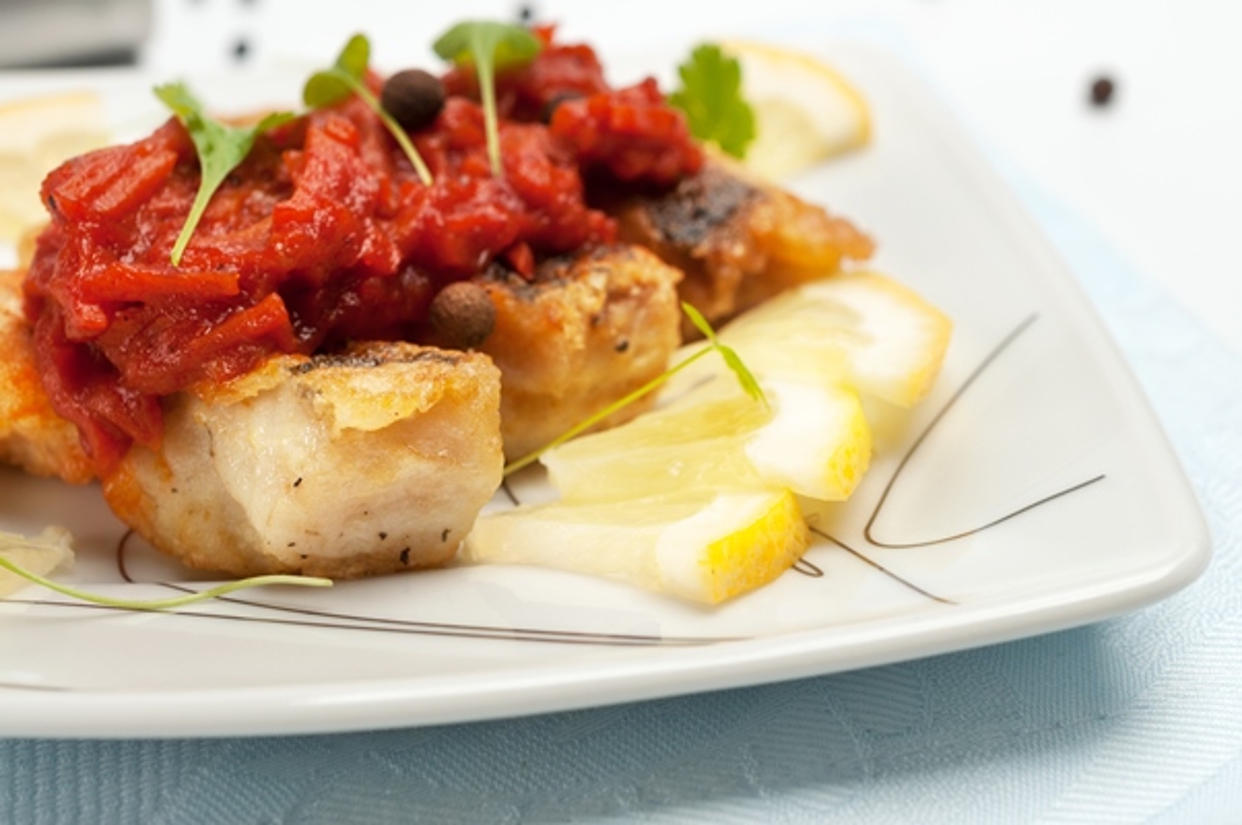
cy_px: 412
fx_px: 2068
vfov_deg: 22.6
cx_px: 621
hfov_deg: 33.4
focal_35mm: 60
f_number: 8
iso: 200
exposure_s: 1/100
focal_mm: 40
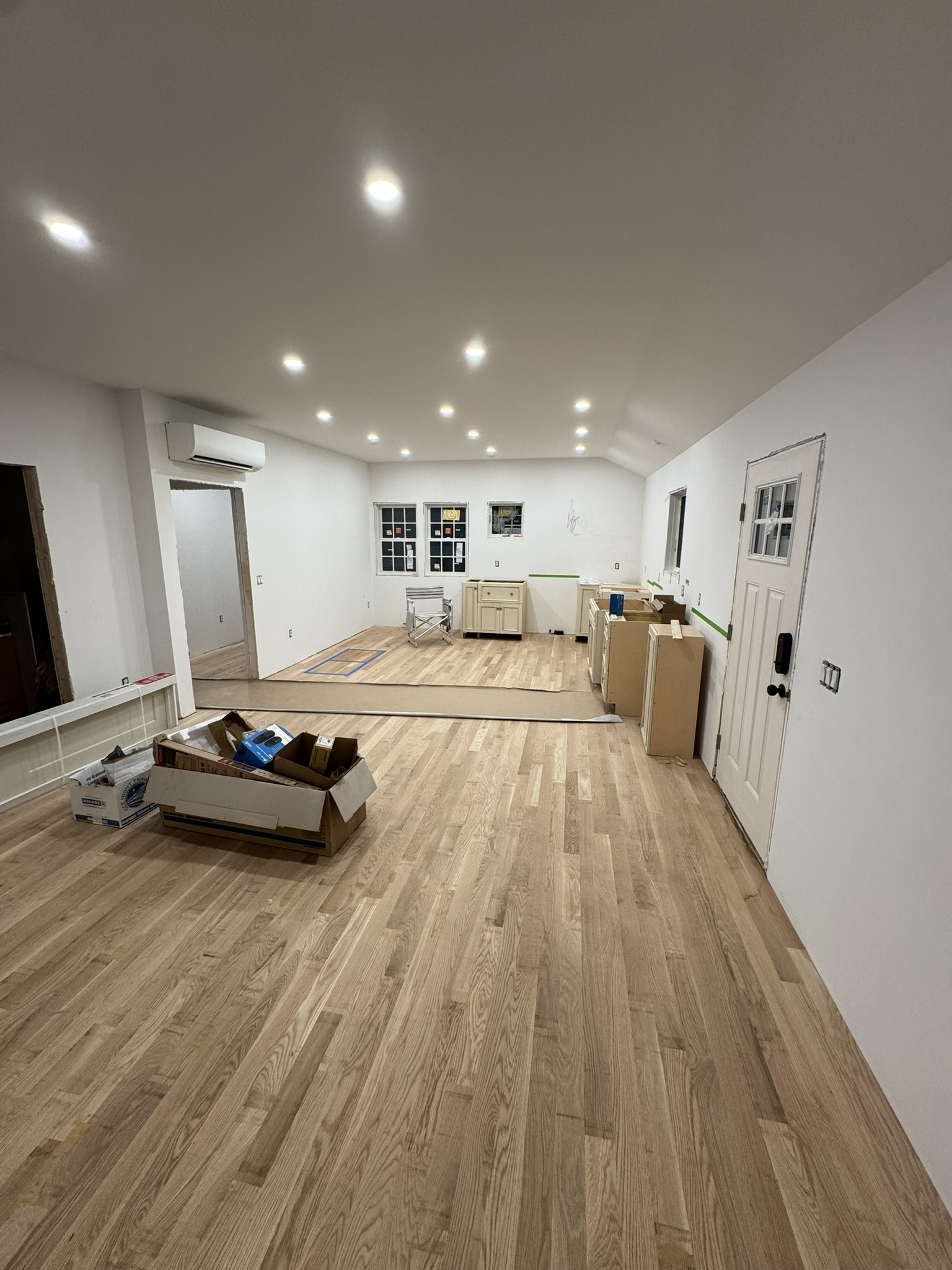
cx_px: 476
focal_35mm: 14
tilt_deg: -11.9
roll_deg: -0.5
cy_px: 635
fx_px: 513
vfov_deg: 102.1
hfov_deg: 85.7
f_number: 2.2
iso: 160
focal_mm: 2.22
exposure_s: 1/120
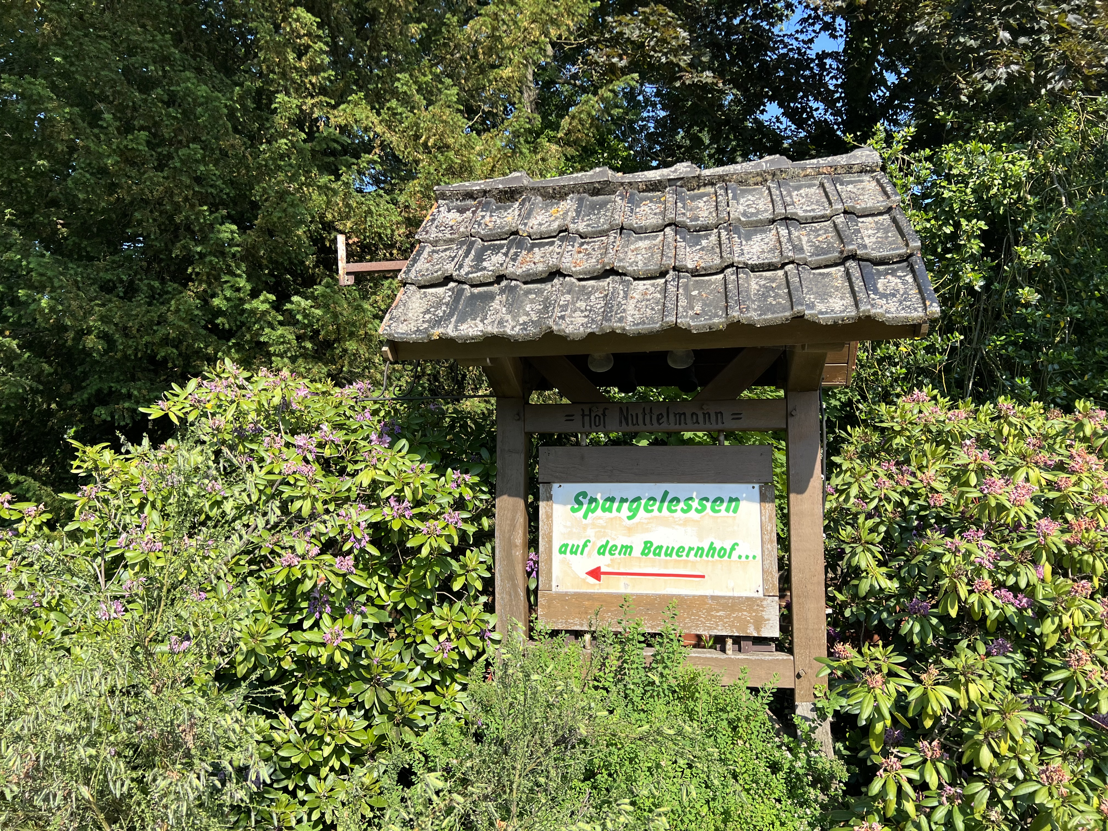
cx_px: 554
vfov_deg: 53.1
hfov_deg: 67.3
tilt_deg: +2.4
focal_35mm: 26
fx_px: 832
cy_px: 416
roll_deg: -0.9
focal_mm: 5.7
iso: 50
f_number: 1.5
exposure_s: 1/1344
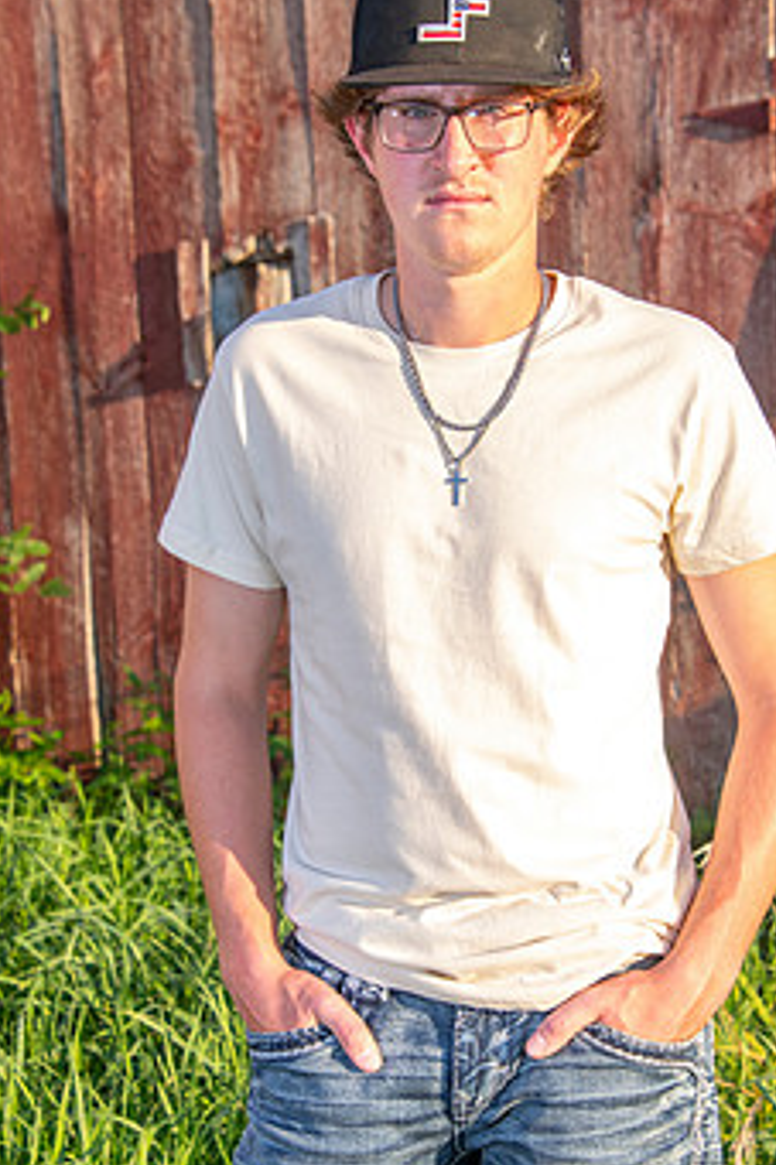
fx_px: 3075
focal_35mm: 95
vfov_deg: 21.5
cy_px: 612
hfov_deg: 14.4
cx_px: 390
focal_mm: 72
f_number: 8
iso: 400
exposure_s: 1/160
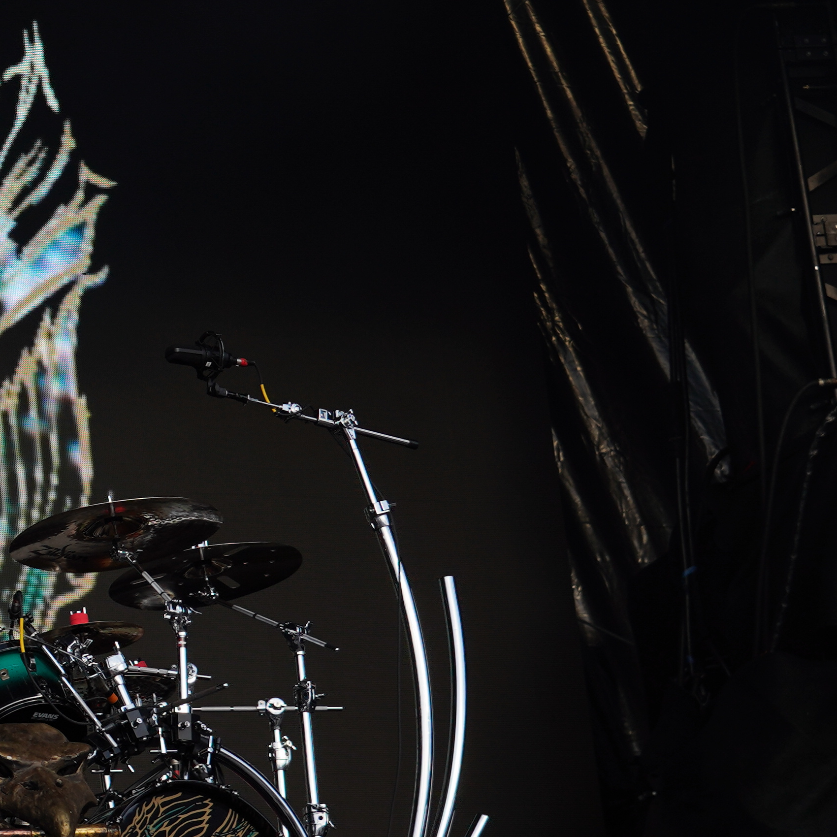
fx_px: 3857
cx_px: -423
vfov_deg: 12.4
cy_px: 461
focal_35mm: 141
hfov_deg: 11.8
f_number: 4.5
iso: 100
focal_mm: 47
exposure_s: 1/60
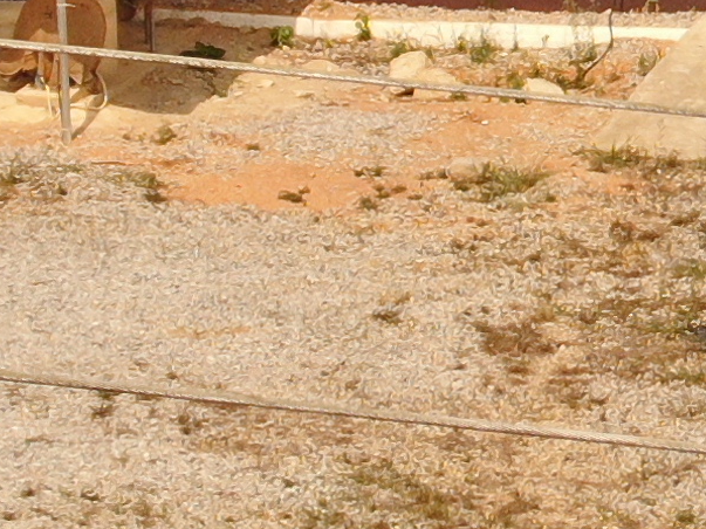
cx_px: 883
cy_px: -29
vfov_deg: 5.4
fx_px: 5546
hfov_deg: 7.2
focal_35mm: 272
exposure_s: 1/1000
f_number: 3.5
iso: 110
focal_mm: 7.07
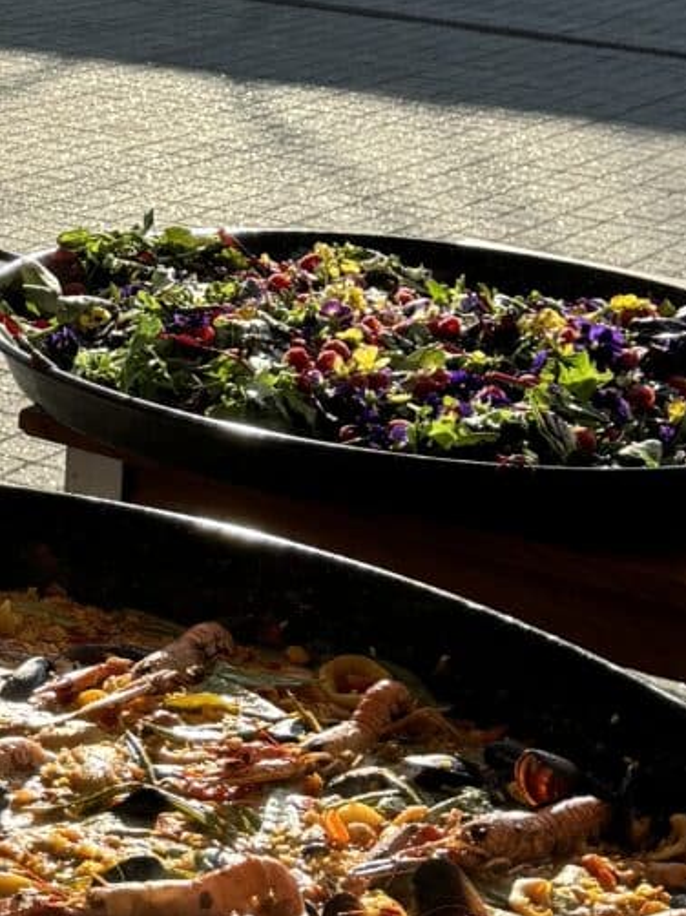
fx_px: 2592
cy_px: 106
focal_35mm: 98
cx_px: -119
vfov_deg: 19.7
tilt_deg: -10.2
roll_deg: -2.2
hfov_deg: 14.6
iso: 80
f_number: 1.78
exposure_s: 1/2604
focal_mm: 6.76
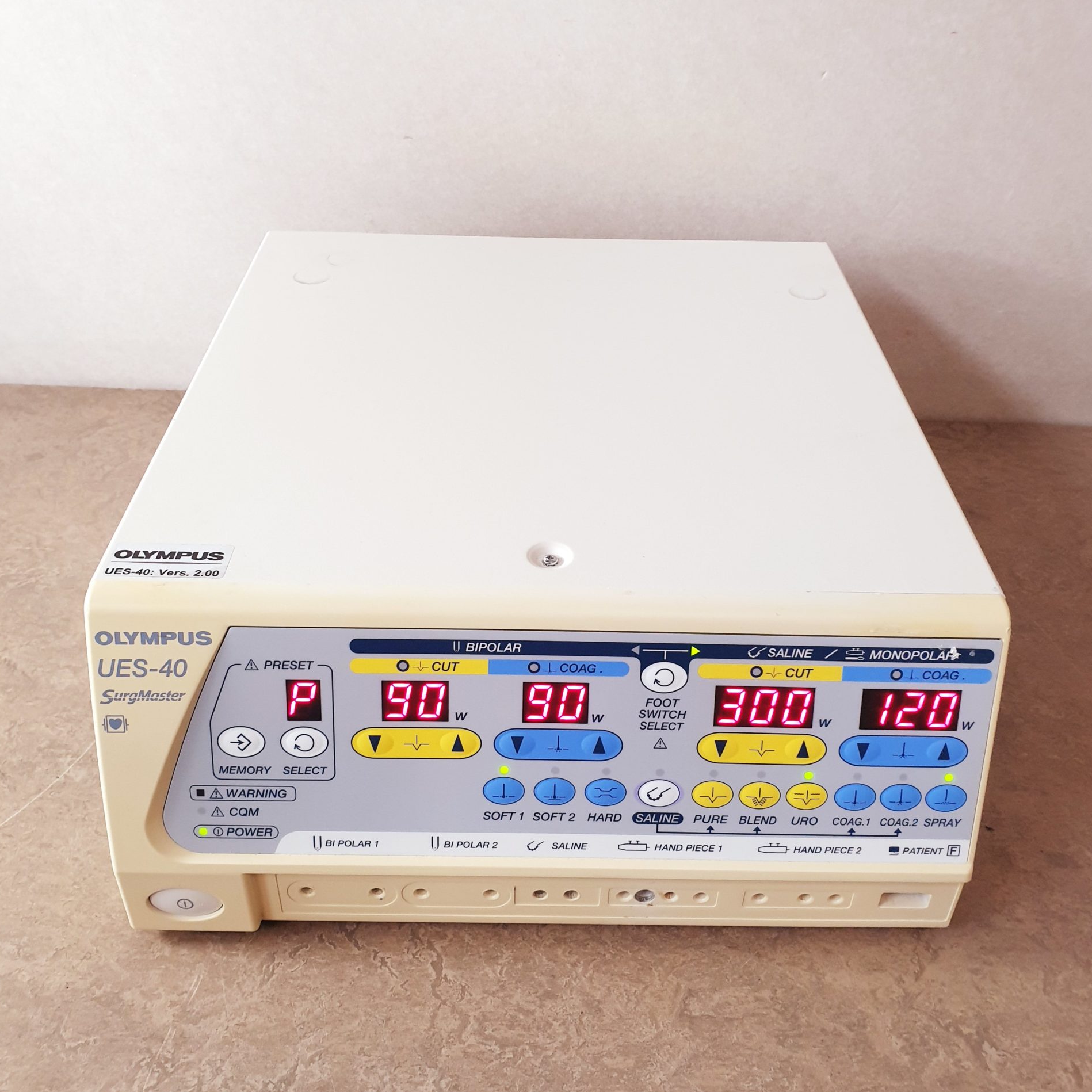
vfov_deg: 52.5
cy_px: 529
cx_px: 548
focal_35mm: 31
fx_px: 1106
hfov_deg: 52.5
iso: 200
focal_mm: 4.3
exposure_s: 1/50
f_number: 2.4
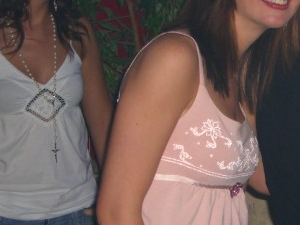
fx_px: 1317
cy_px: 131
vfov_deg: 9.8
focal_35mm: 152
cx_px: 295
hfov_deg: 12.8
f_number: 3.6
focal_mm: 11.8
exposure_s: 1/60
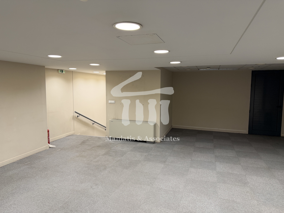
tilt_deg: -5.0
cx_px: 142
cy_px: 106
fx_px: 197
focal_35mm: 24
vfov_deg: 56.8
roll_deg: +0.2
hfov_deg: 71.6
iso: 160
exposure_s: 1/100
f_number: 1.78
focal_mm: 6.76
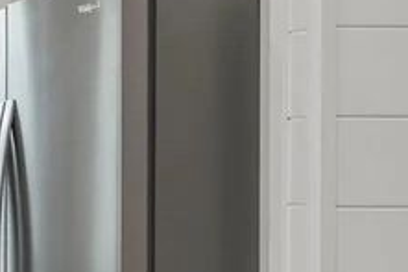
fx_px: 838
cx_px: -432
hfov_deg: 17.8
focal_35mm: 74
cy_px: 130
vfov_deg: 18.4
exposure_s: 1/30
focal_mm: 16
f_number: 8
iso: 250
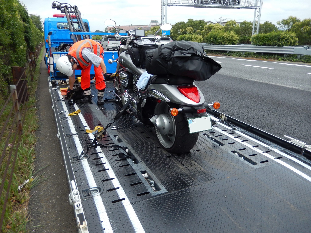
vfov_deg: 54.9
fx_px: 225
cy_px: 116
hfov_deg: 69.4
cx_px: 156
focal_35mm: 25
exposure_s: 1/800
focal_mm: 4.5
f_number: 3.4
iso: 125
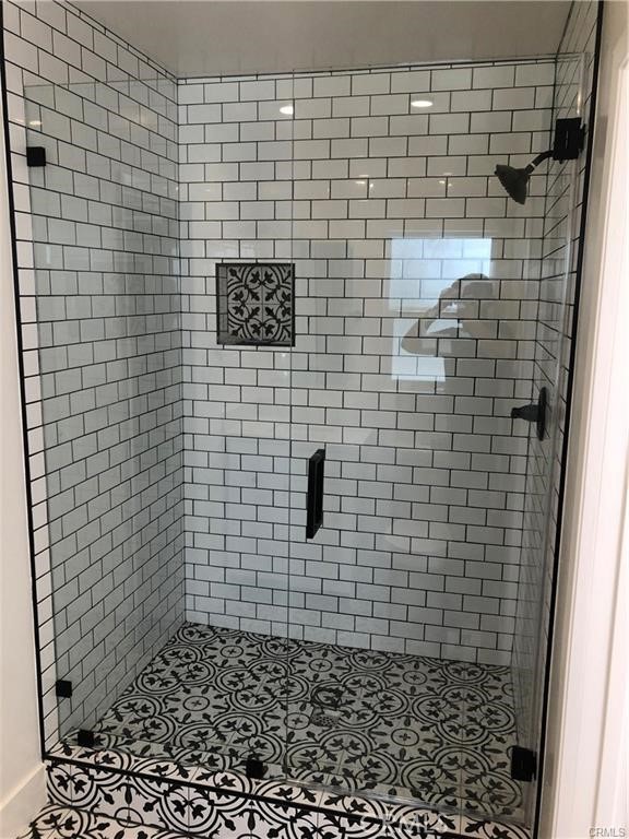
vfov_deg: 63.4
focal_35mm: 28
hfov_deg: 49.7
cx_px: 314
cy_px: 420
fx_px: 678
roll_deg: -1.4
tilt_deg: -11.7
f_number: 1.8
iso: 25
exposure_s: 1/40
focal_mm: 3.99
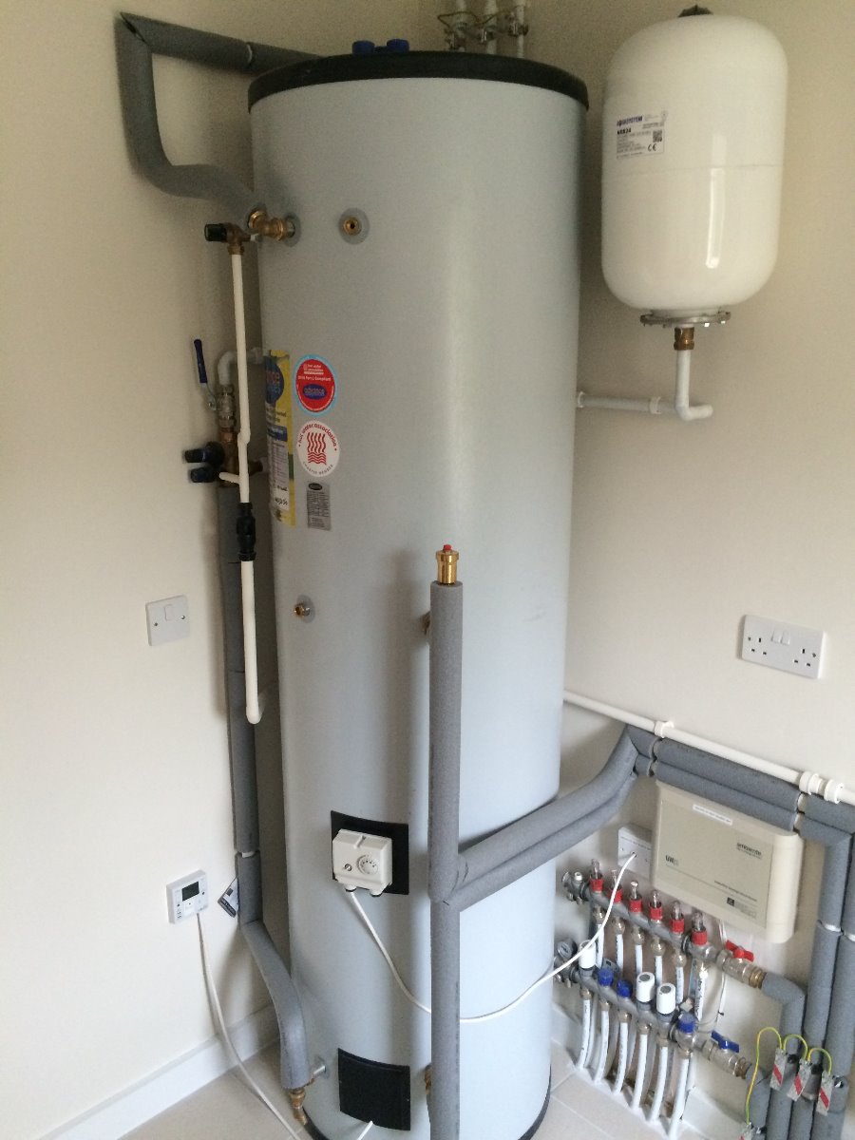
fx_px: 955
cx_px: 428
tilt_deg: -16.3
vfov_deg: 61.7
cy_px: 570
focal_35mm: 29
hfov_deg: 48.2
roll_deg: +0.0
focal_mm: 4.15
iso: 160
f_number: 2.2
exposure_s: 1/30
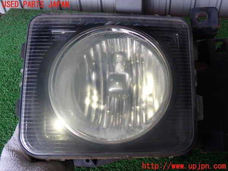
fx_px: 250
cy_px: 86
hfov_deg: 49.0
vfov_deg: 37.7
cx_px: 114
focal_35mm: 38
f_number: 2.7
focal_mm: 6.83
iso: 160
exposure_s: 1/80
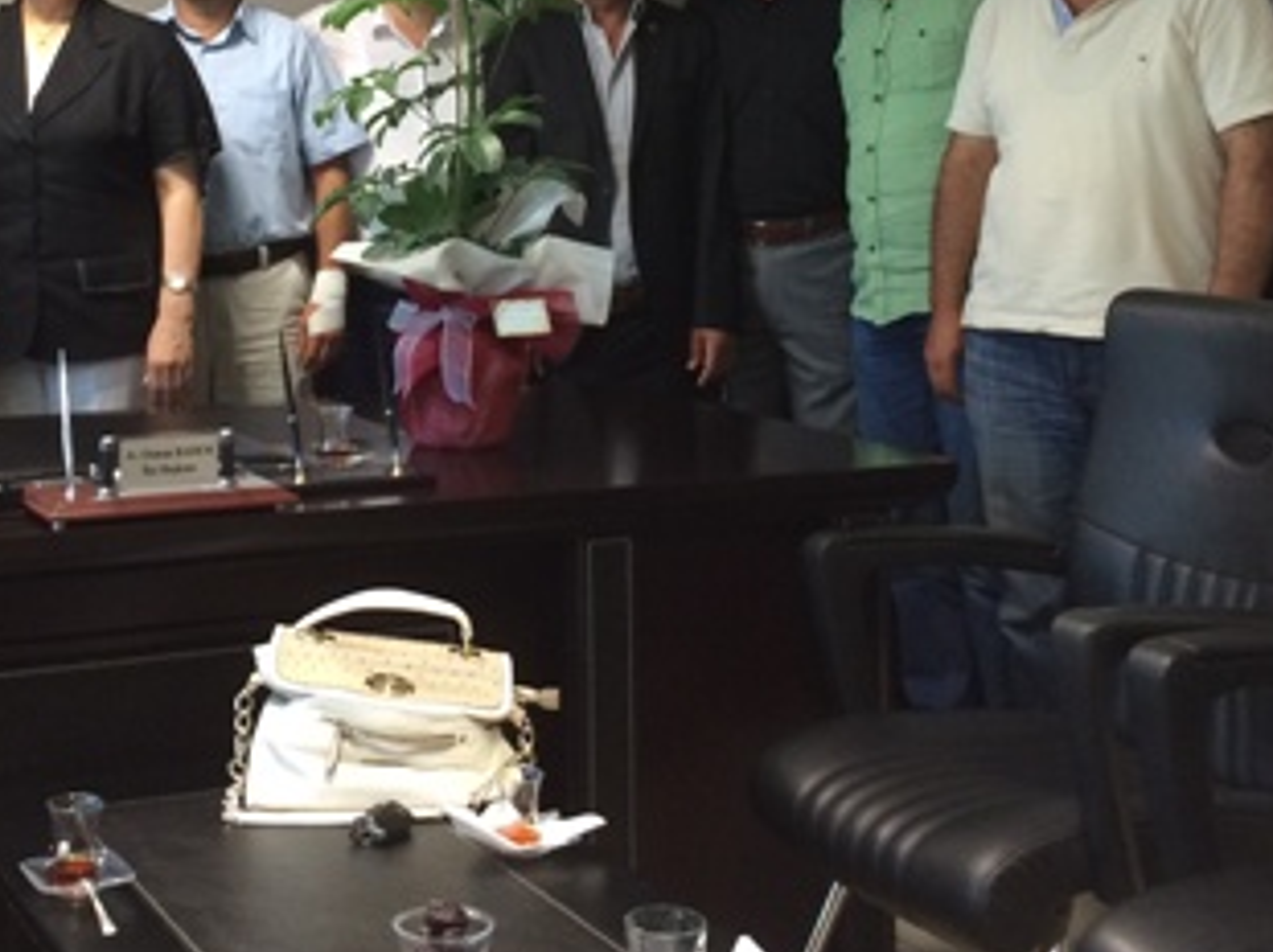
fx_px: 2278
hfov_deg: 30.8
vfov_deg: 23.0
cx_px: 365
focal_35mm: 62
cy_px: 90
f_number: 2.2
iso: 125
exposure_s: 1/30
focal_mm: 4.12
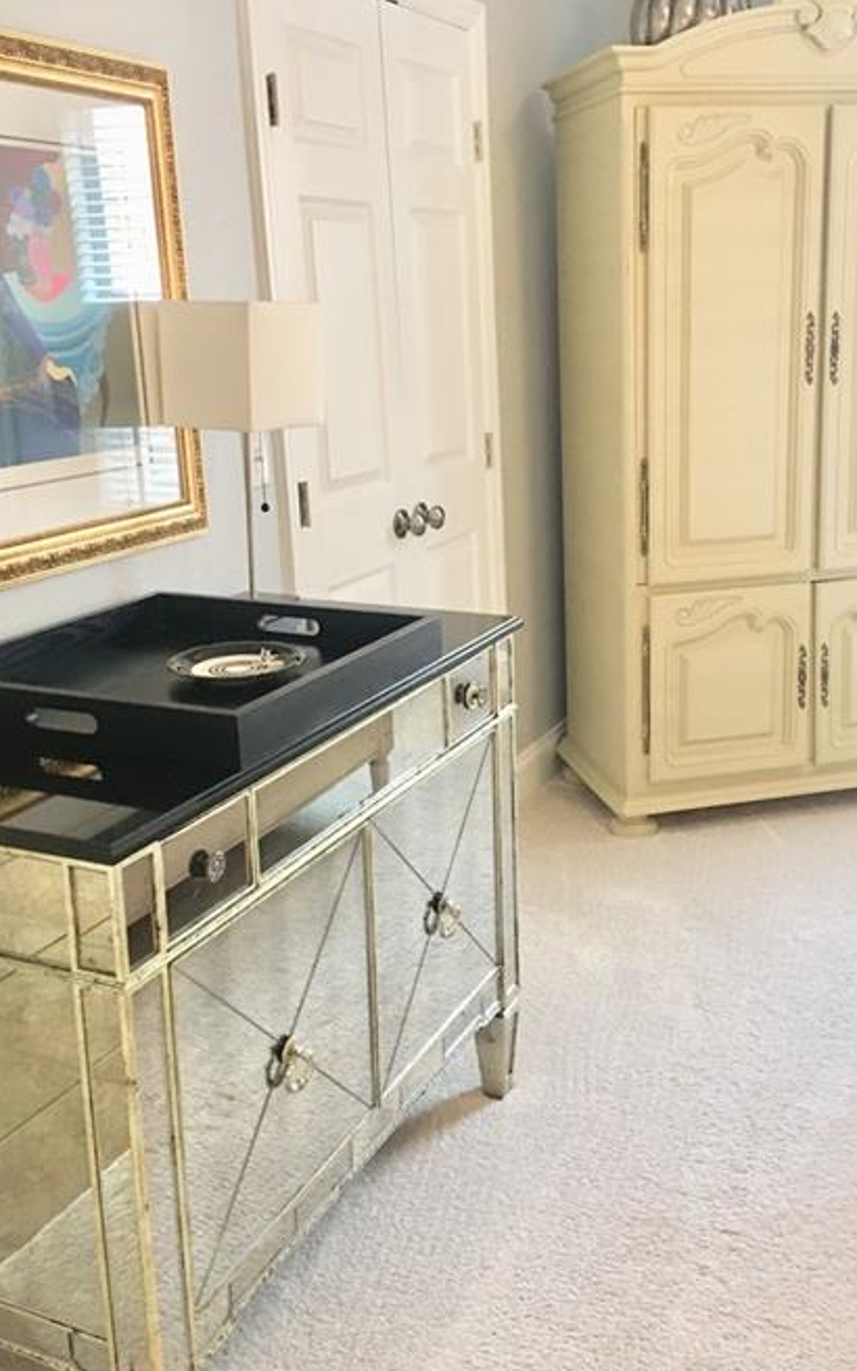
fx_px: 1345
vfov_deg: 53.9
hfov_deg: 35.3
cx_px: 479
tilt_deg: -11.6
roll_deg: +2.4
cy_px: 600
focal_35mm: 36
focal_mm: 4.15
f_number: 2.2
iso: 80
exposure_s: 1/15
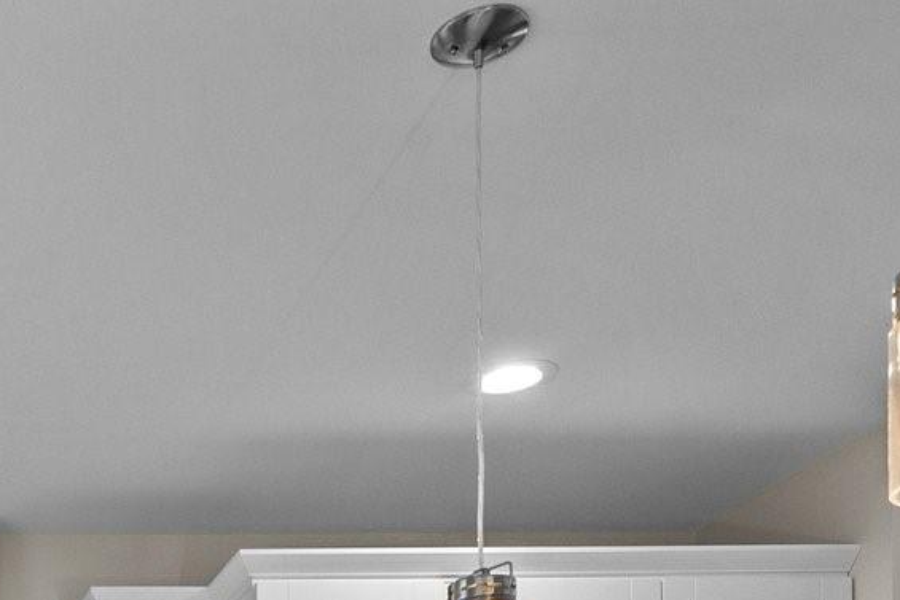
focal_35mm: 58
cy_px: 1024
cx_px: -204
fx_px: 1450
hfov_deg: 29.3
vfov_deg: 18.9
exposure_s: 1/4
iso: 800
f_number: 9
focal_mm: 16
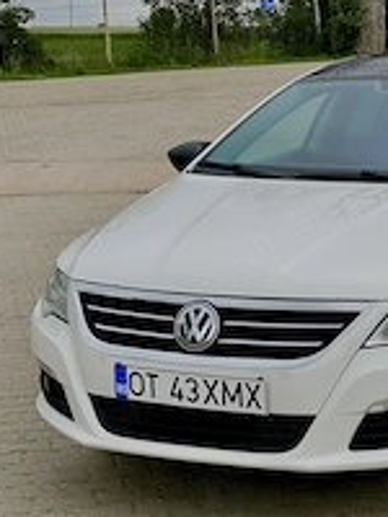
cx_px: 372
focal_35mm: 104
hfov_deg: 14.0
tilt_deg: -7.5
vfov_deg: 18.9
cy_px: 277
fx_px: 1554
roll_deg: -1.0
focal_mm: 6
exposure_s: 1/1115
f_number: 2
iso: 20
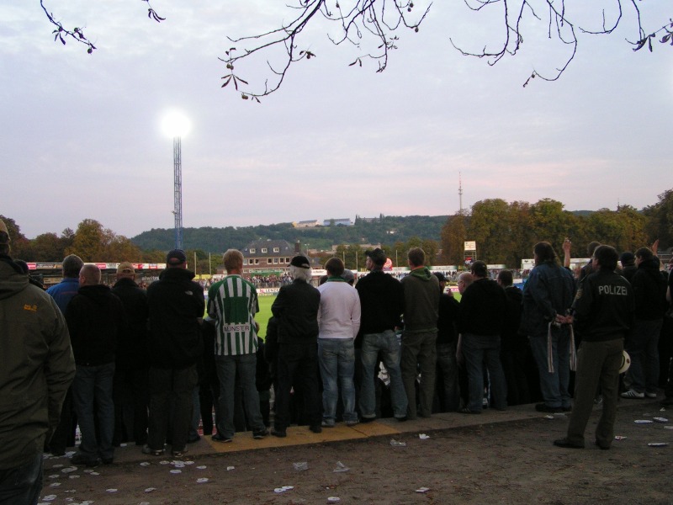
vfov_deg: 36.8
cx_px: 336
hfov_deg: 47.9
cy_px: 252
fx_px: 758
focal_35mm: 39
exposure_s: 1/50
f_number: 2.8
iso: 125
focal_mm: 6
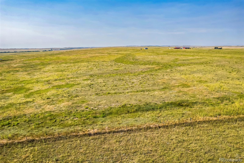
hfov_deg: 78.6
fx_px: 149
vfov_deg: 57.2
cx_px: 122
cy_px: 82
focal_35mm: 22
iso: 100
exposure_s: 1/2000
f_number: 2.8
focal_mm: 8.38
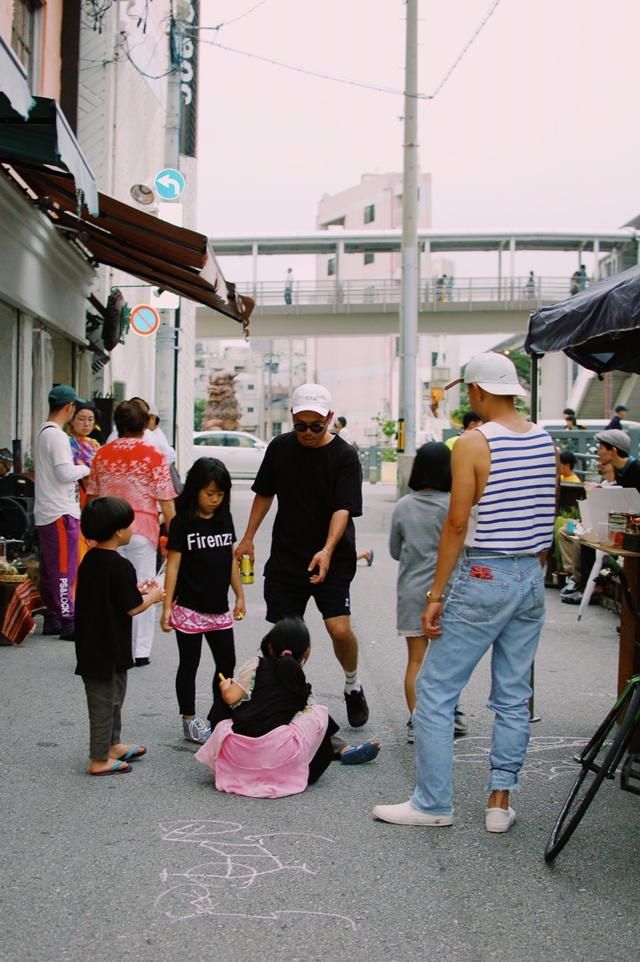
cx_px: 320
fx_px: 1402
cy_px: 481
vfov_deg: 37.9
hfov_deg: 25.7
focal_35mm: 52
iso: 400
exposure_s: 1/60
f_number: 2.8
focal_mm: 35
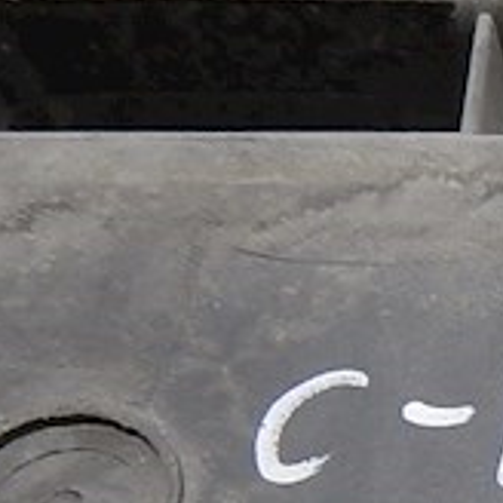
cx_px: 914
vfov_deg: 19.4
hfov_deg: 17.1
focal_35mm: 83
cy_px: 638
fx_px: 1365
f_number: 2.8
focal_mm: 4.3
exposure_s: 1/30
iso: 400
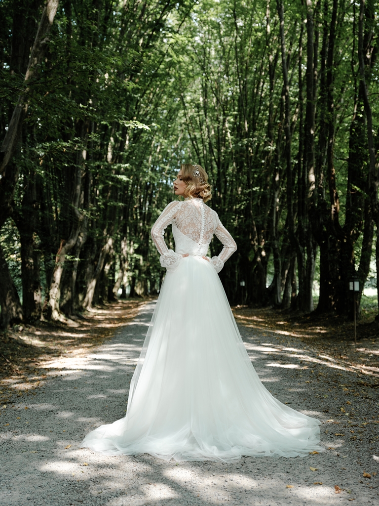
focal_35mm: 42
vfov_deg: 44.8
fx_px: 613
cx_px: 190
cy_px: 253
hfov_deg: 34.3
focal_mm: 53.6
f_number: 4
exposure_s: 1/320
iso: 800
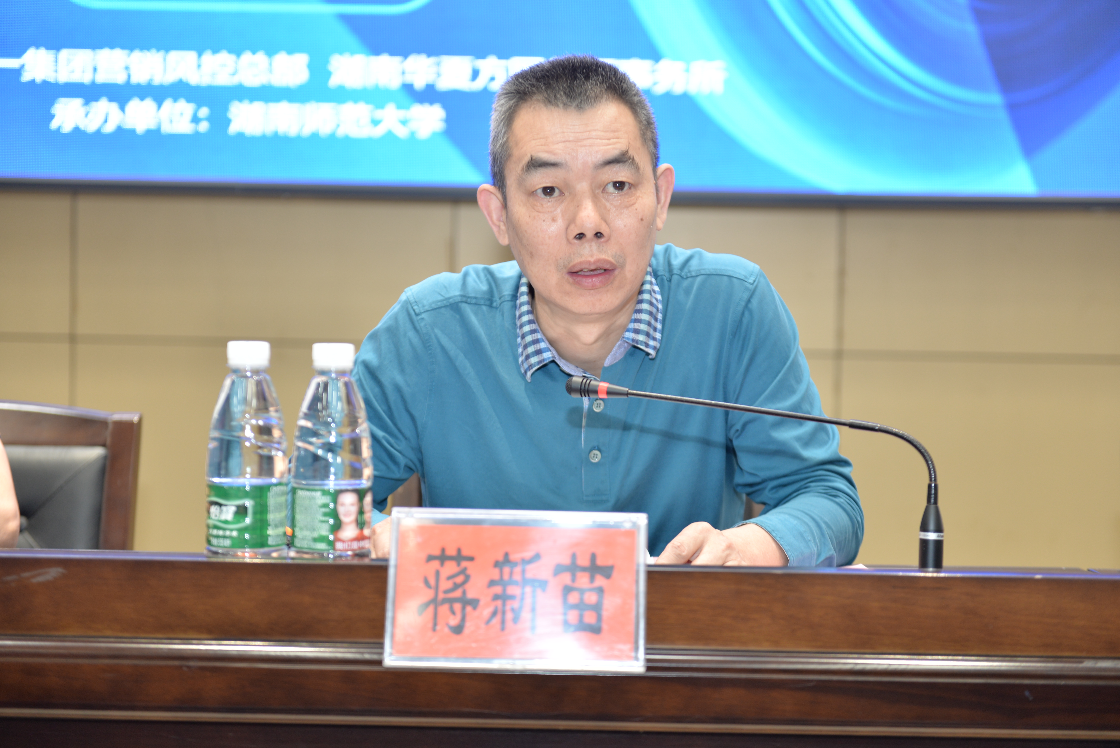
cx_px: 560
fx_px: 1867
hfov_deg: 33.4
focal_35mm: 60
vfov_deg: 22.6
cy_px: 374
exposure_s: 1/50
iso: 400
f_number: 2.8
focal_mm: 60
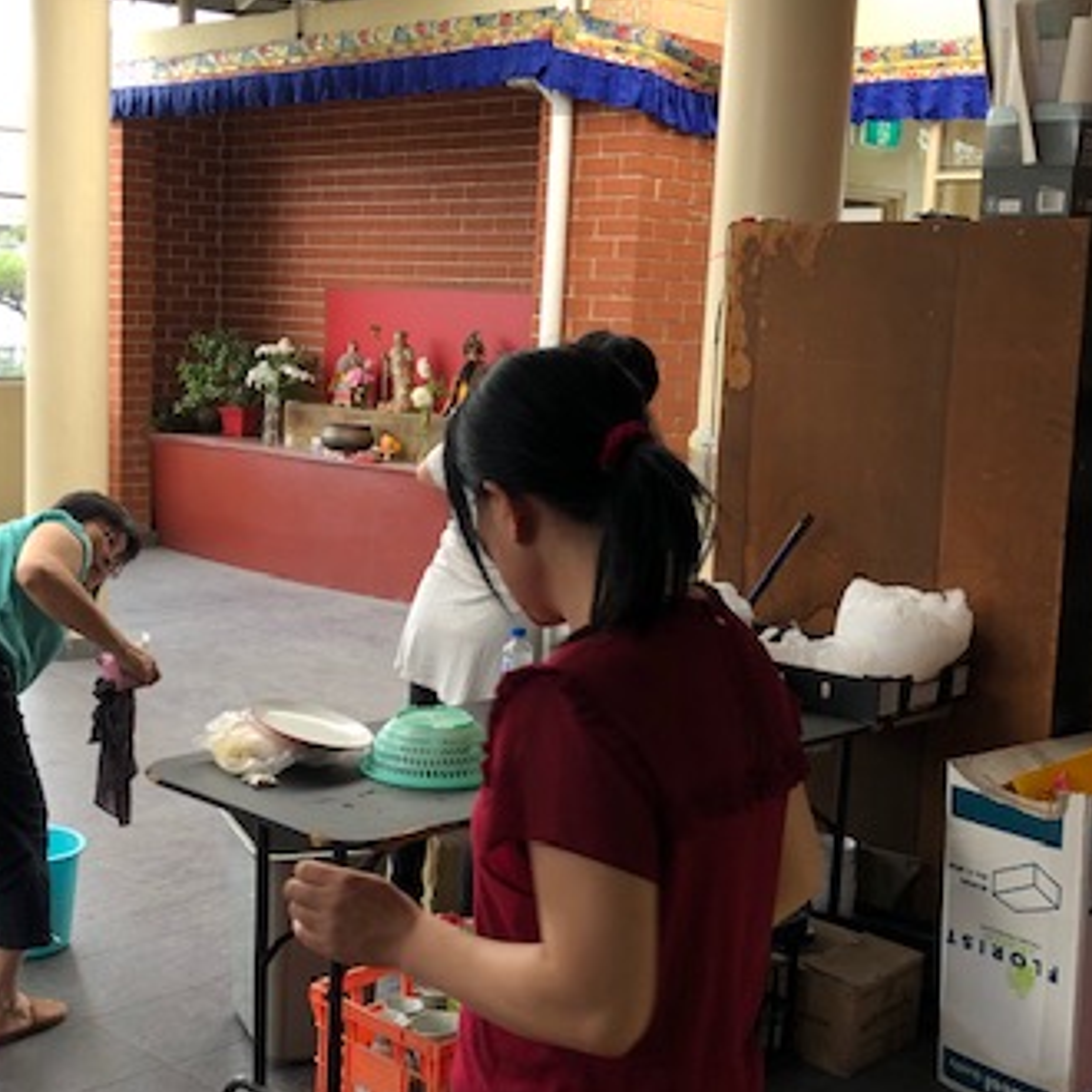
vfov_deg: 35.3
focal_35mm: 48
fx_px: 1713
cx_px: 427
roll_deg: -1.2
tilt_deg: -10.4
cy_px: 576
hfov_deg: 35.2
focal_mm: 3.99
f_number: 1.8
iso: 32
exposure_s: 1/100
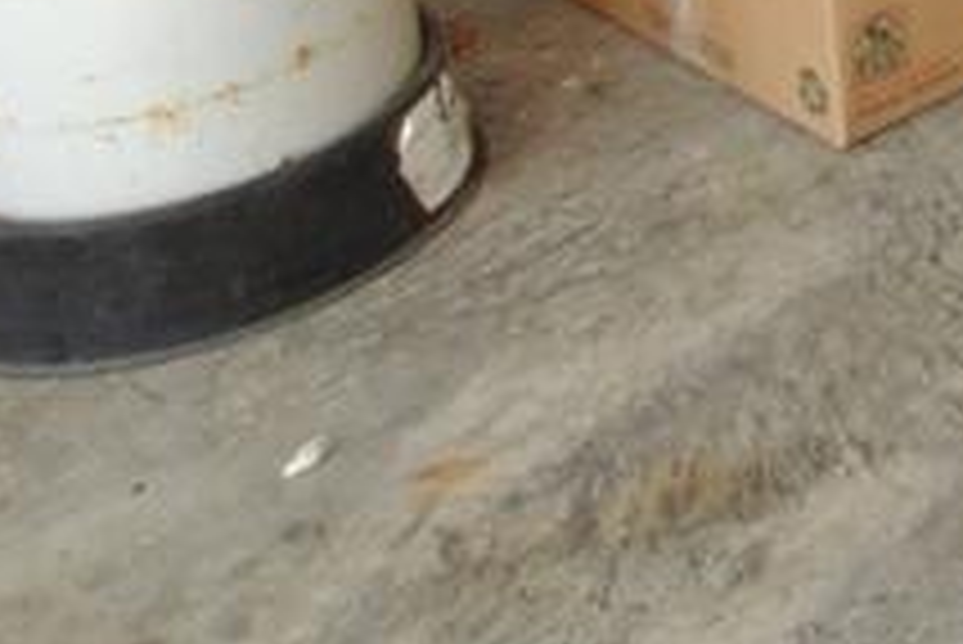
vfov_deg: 10.0
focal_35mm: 112
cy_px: -1110
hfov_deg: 12.0
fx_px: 2998
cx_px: 2686
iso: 200
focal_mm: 10
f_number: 4.5
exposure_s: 1/40
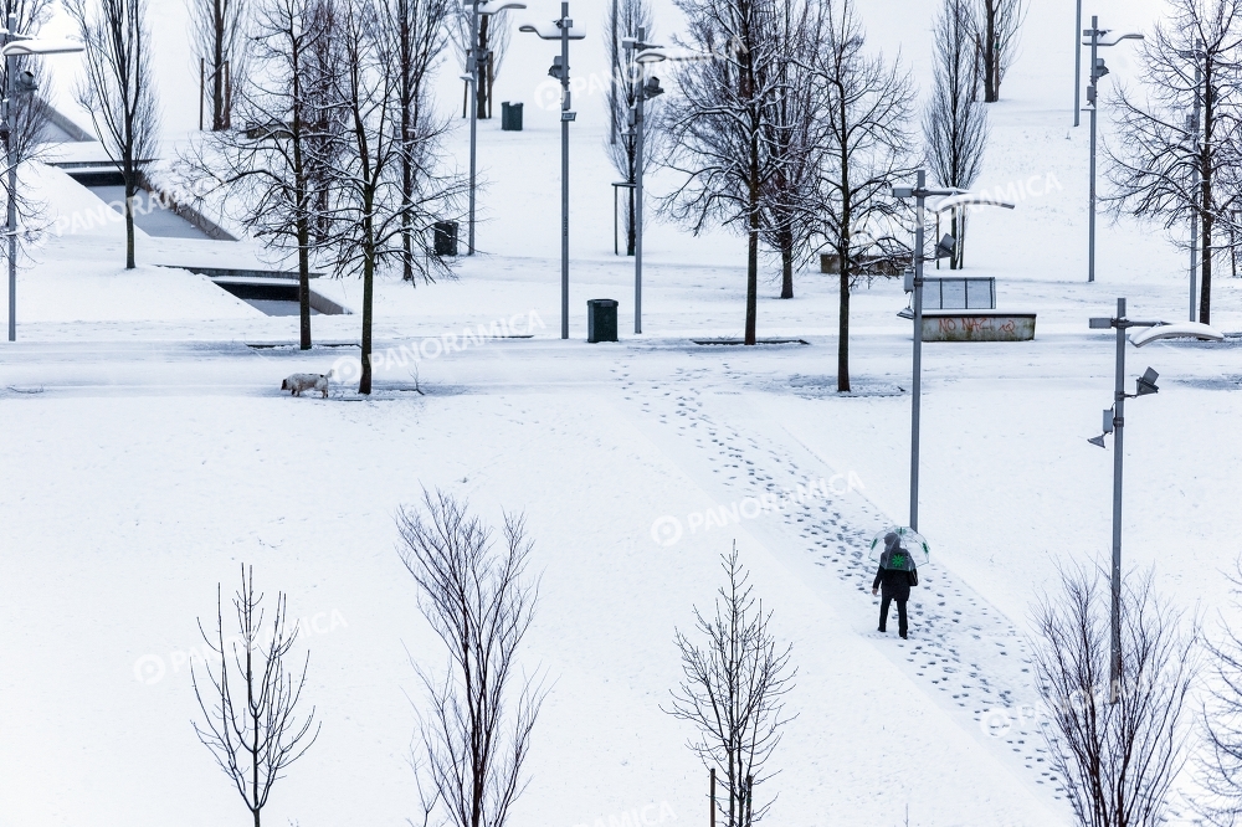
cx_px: 621
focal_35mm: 290
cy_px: 414
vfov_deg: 4.7
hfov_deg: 7.1
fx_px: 10001
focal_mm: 290
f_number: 6.3
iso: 1600
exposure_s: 1/500
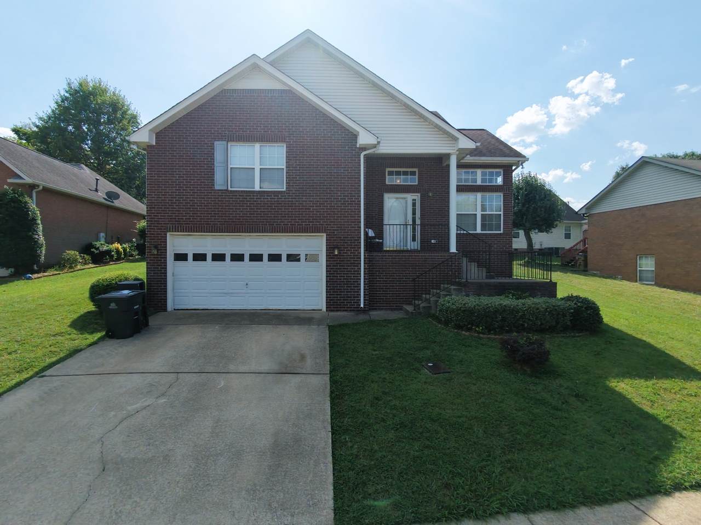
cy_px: 262
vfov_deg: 78.1
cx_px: 350
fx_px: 324
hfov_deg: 94.5
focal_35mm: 16
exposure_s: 1/725
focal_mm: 3.05
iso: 100
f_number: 2.2
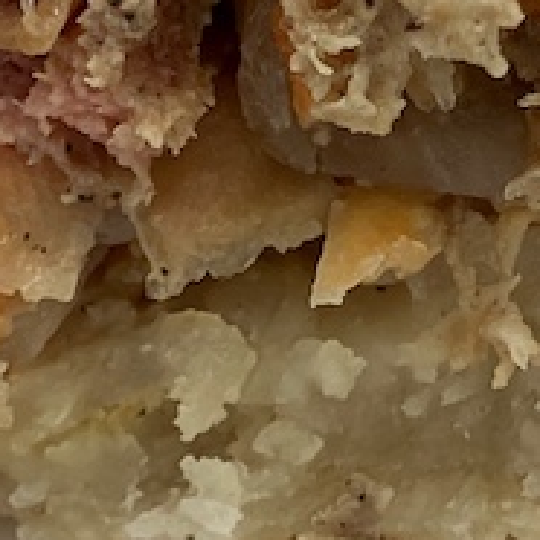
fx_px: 2347
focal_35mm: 133
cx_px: 180
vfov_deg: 12.7
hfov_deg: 13.1
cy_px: -171
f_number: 1.8
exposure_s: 1/4049
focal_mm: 3.99
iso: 32
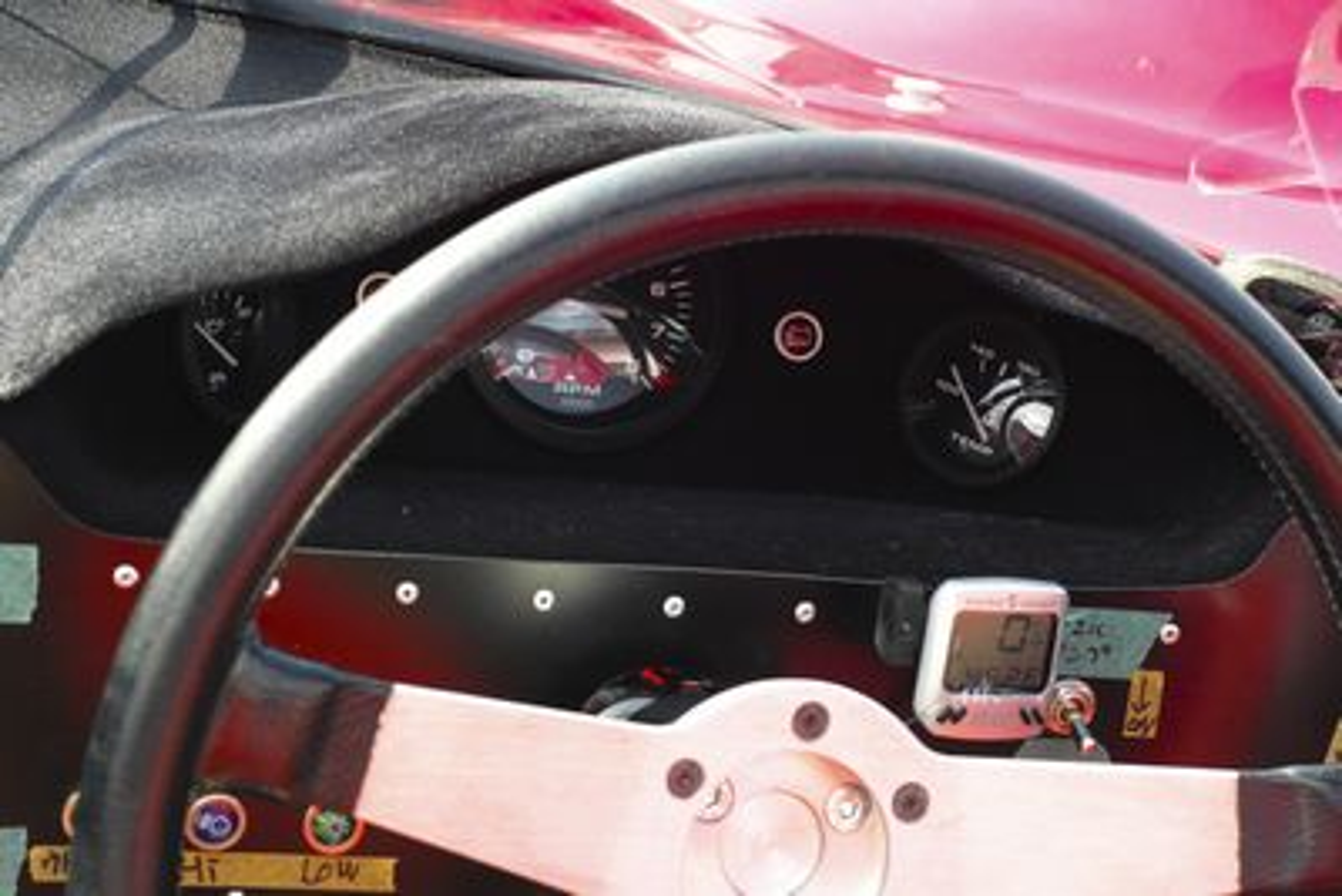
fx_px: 2797
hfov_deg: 27.0
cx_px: 671
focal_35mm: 75
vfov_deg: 18.2
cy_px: 448
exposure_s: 1/80
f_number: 10
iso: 400
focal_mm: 50
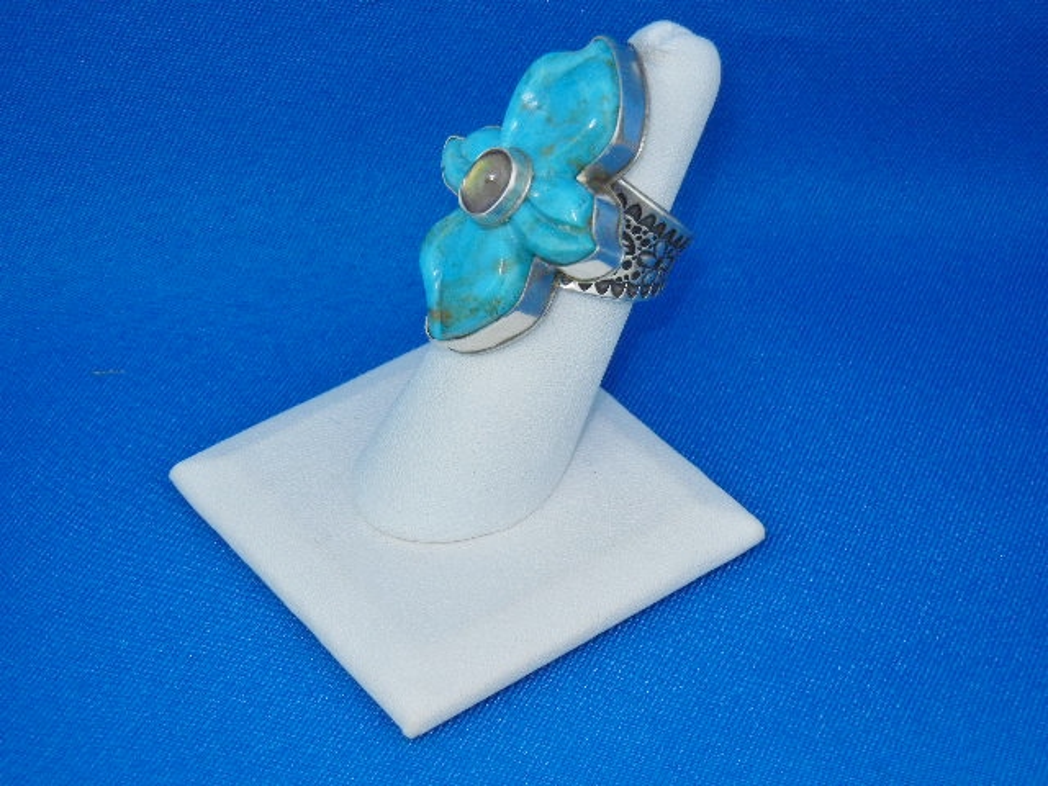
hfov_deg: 25.3
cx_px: 524
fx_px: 2331
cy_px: 393
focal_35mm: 77
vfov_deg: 19.1
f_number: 4.3
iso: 200
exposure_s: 1/30
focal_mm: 13.9
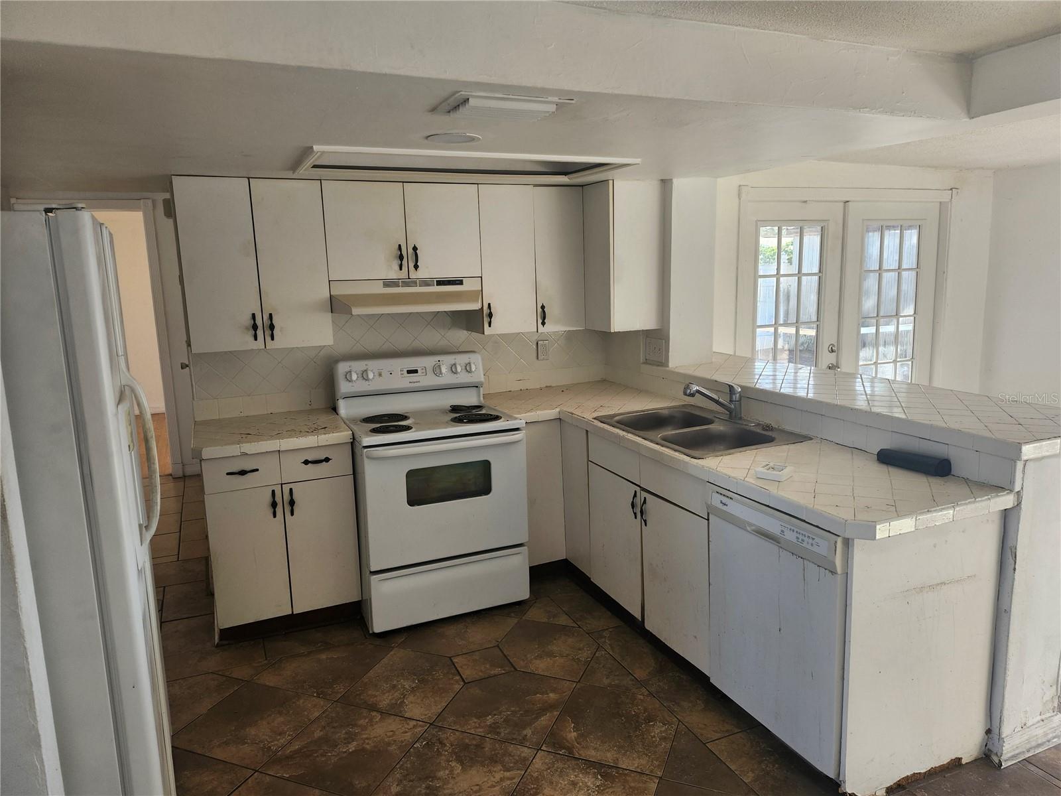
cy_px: 398
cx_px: 530
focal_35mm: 23
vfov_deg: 58.9
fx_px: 705
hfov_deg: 73.9
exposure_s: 1/120
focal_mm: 5.54
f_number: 1.8
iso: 100
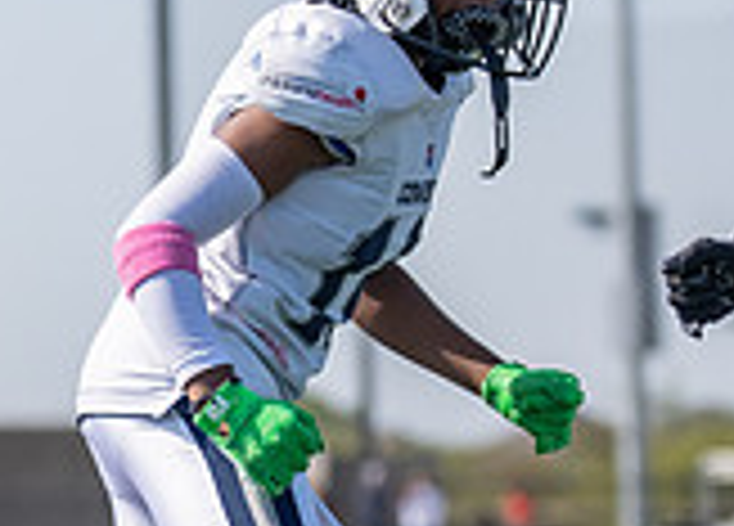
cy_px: 342
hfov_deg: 4.6
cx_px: 317
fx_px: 9062
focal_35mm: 434
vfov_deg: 3.3
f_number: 2.8
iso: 100
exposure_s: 1/3200
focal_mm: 91
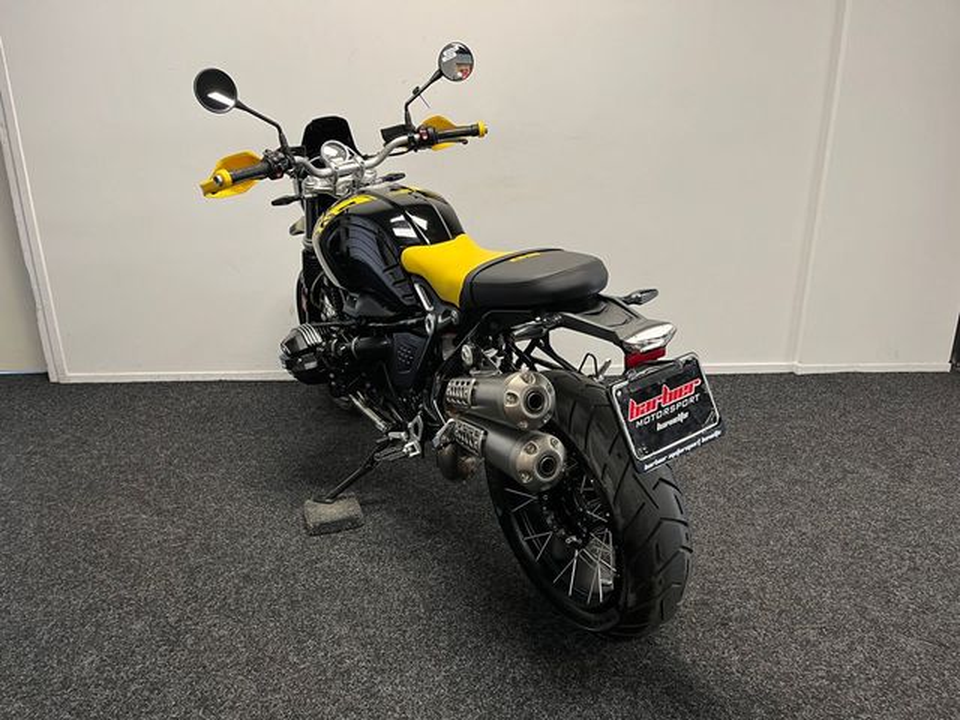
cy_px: 360
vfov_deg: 53.1
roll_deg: +0.3
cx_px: 480
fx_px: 721
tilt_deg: -18.7
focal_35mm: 26
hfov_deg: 67.3
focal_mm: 5.1
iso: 100
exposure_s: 1/50
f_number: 1.6
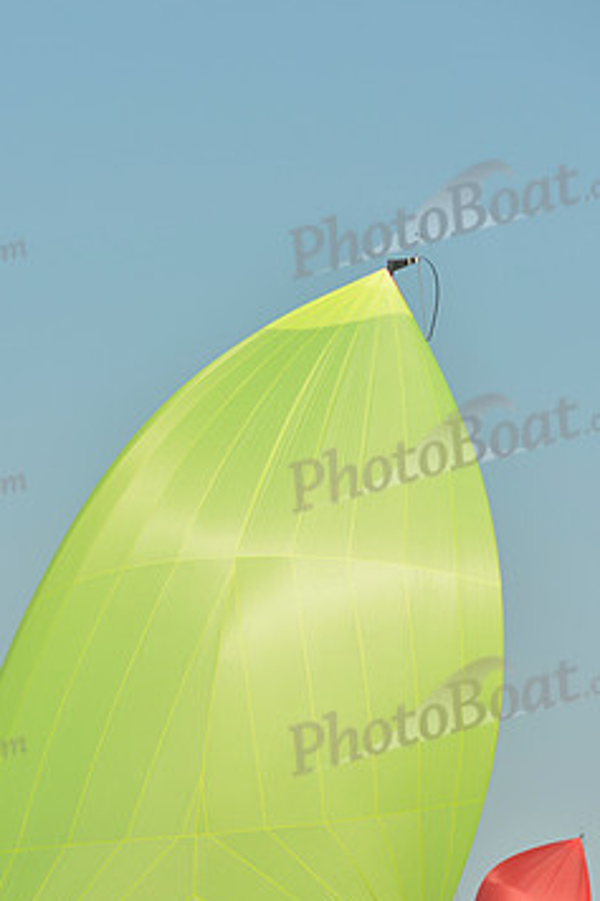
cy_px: 615
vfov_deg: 6.3
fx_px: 8157
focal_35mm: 326
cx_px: 158
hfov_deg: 4.2
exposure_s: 1/1000
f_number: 7.1
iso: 200
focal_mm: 200
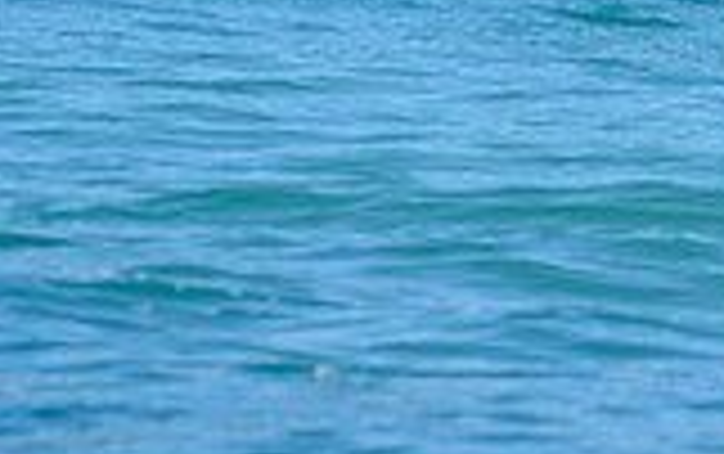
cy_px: -374
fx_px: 44343
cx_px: 1284
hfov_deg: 0.9
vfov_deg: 0.6
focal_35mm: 2245
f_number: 5.6
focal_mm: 500
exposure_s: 1/2000
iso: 320
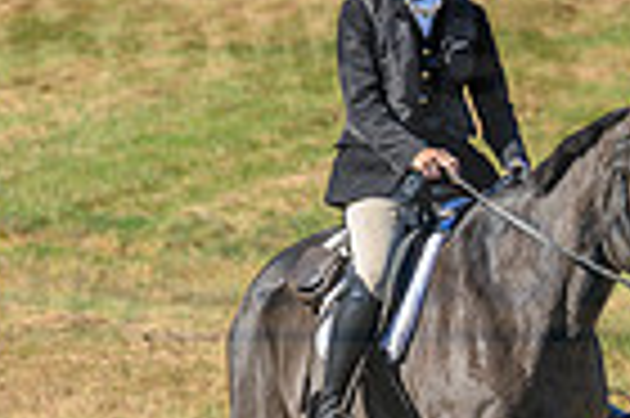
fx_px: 5873
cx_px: -306
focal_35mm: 336
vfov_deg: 4.1
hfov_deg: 6.1
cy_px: 254
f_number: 3.2
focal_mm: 81
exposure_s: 1/500
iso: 100
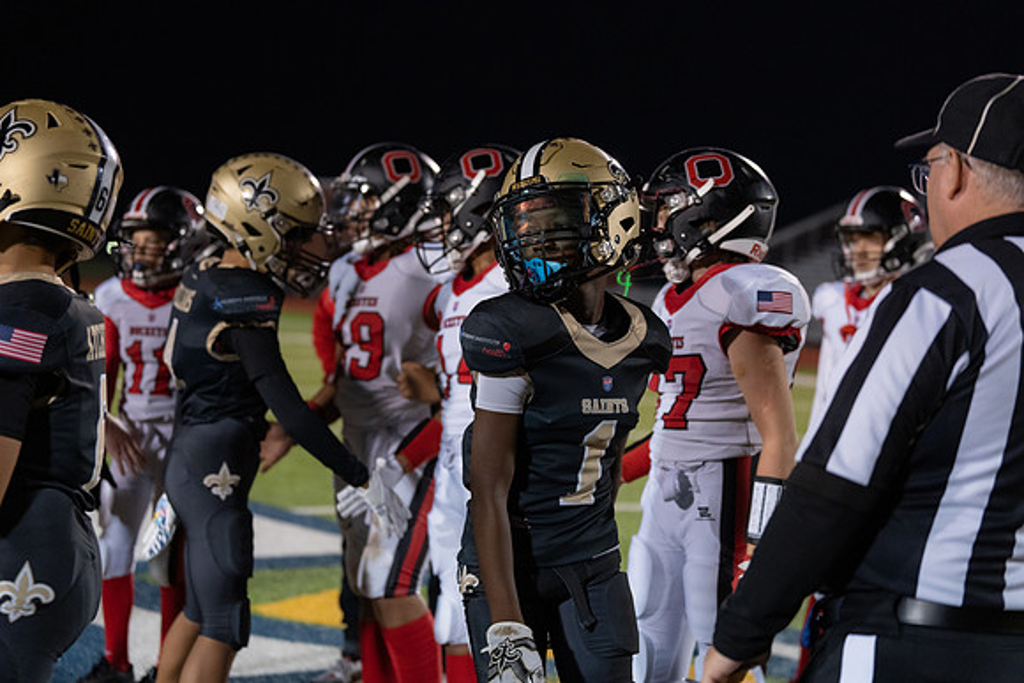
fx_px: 1991
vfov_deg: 19.5
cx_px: 512
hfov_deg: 28.8
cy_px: 342
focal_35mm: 70
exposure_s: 1/500
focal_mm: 70
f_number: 2.8
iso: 2500
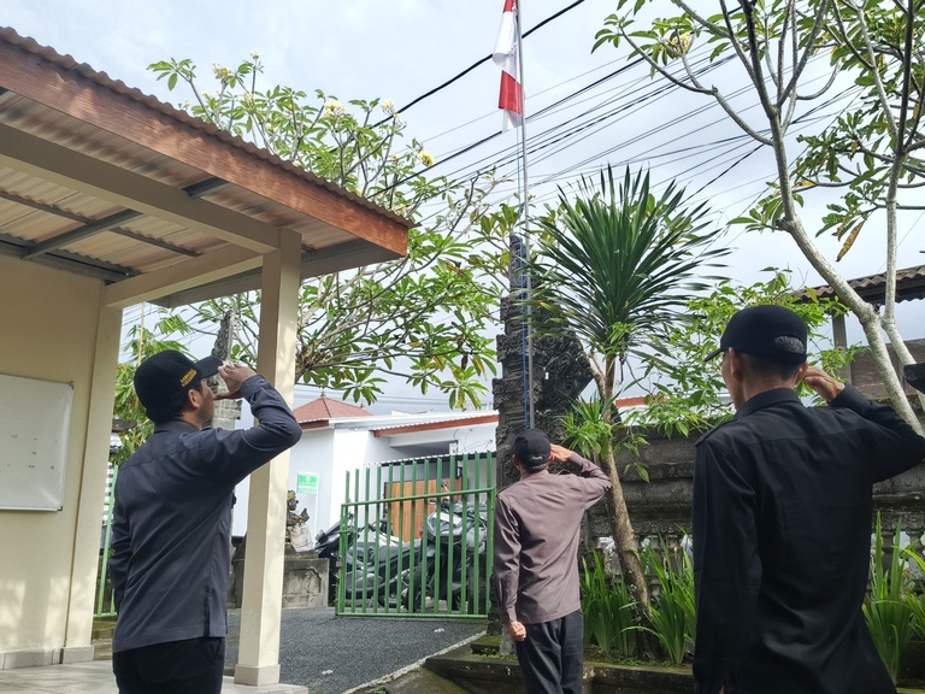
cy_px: 374
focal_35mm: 31
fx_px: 828
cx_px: 524
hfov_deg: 58.1
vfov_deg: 45.4
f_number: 1.75
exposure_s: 1/47.7
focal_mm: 5.25
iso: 50
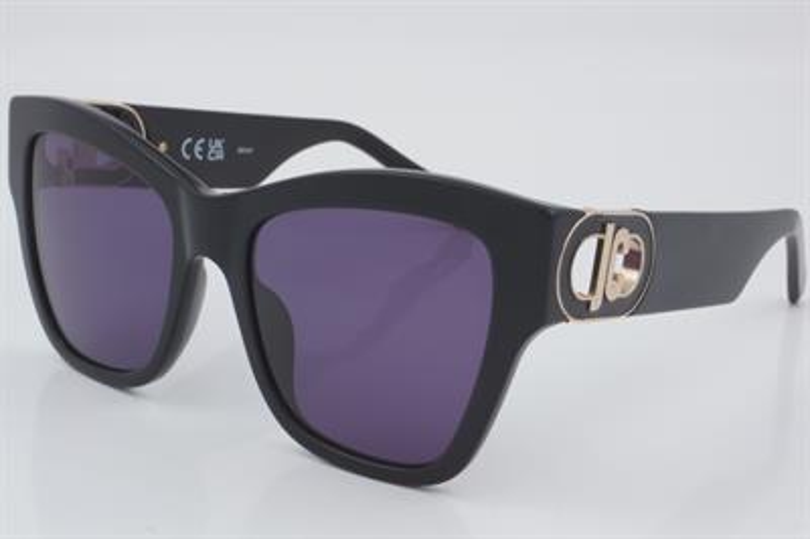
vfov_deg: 18.2
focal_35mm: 75
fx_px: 1686
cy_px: 270
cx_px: 405
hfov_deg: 27.0
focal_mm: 50
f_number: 32
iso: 100
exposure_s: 1/3
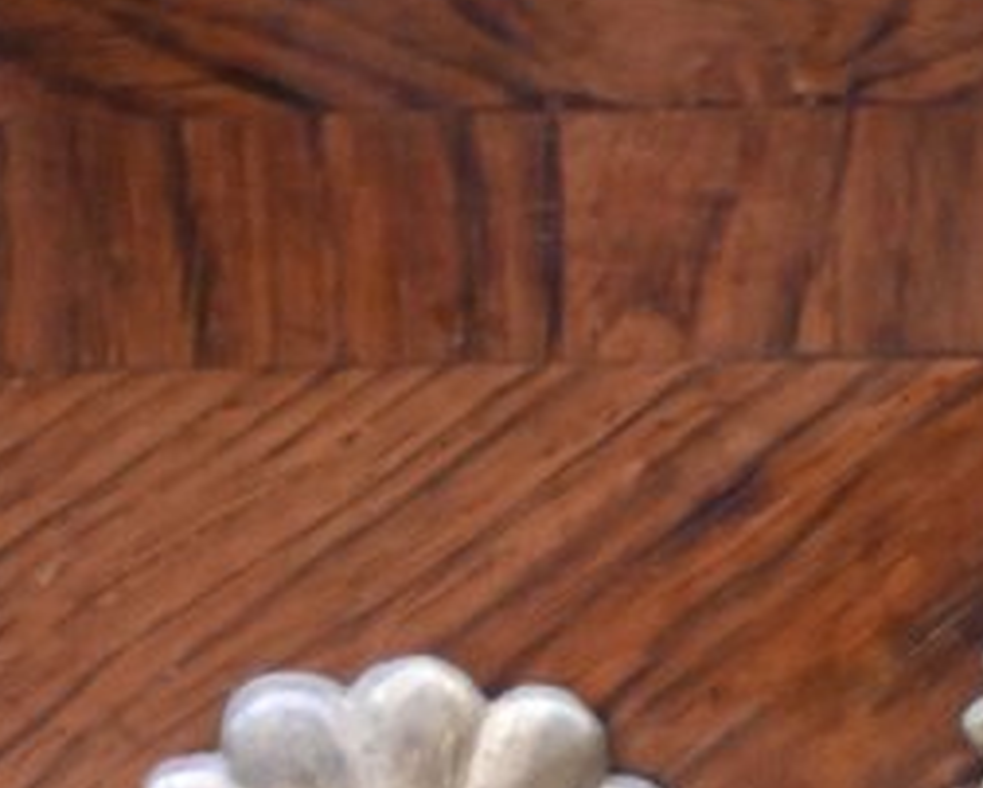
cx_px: 1471
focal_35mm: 211
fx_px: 6147
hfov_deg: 8.9
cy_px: 2153
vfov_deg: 6.8
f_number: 4
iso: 3200
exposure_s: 1/100
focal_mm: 31.5
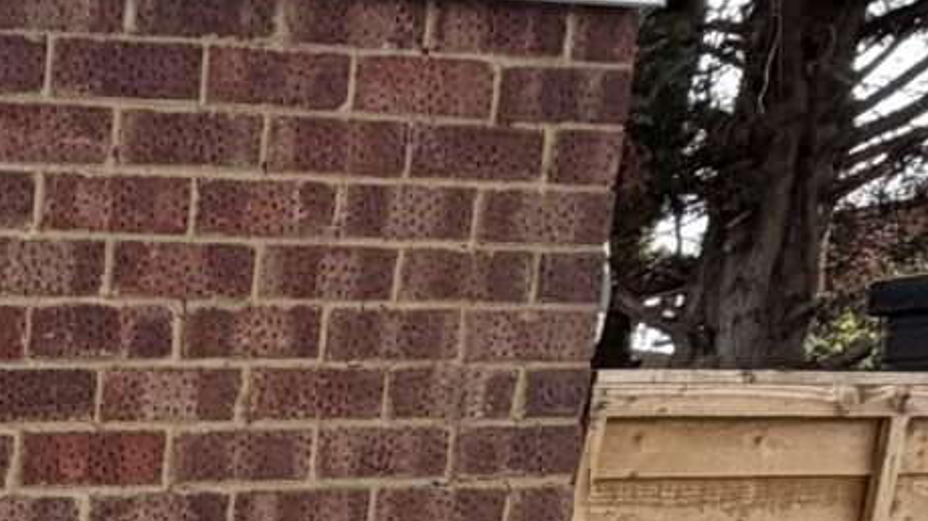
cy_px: 1050
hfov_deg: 18.3
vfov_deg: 12.5
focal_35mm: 85
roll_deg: +3.4
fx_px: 2091
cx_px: -849
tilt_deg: -13.1
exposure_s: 1/502
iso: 50
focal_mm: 2.22
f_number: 2.2
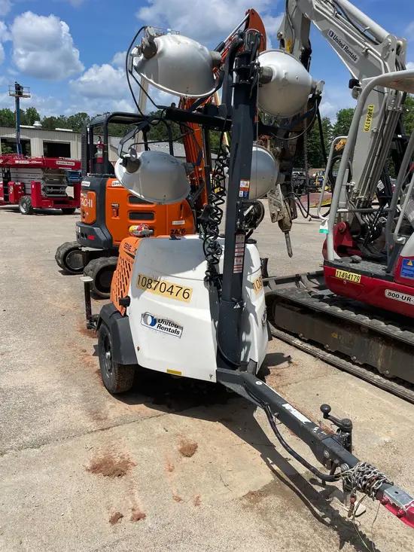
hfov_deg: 53.1
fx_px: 414
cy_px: 276
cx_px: 207
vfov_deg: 67.3
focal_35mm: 26
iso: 32
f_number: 1.6
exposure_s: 1/5291
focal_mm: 4.2
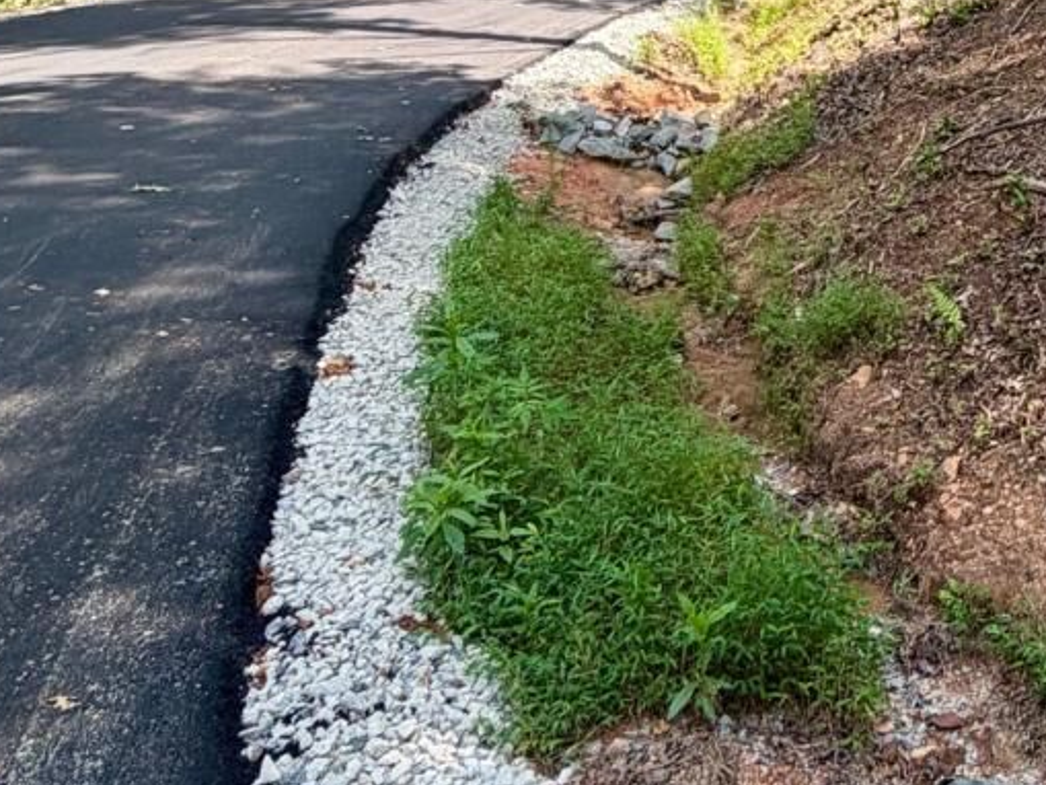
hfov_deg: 38.3
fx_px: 1330
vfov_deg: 30.3
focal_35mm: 44
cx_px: 1040
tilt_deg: +5.1
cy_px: -25
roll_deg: -0.6
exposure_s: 1/254
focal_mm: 2.22
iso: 40
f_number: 2.2
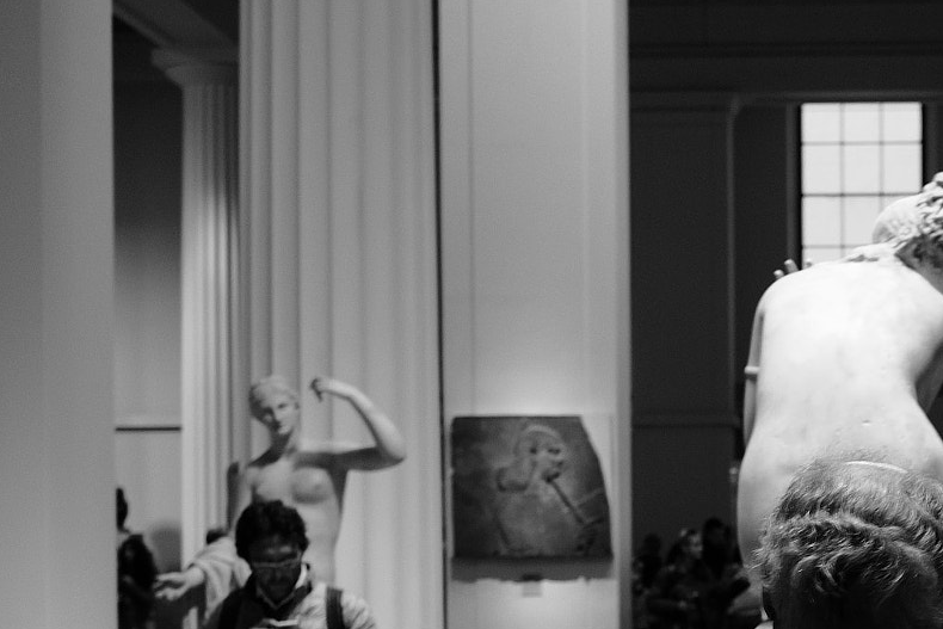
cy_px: 585
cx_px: 842
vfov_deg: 16.2
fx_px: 2174
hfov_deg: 23.8
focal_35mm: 83
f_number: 4
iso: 800
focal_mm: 27
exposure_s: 1/15
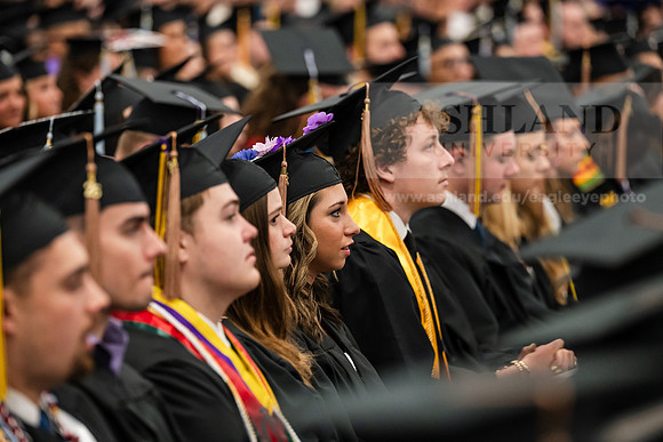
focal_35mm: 200
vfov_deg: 6.9
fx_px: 3684
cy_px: 221
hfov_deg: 10.3
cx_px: 332
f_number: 4
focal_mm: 200
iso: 4000
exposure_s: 1/200
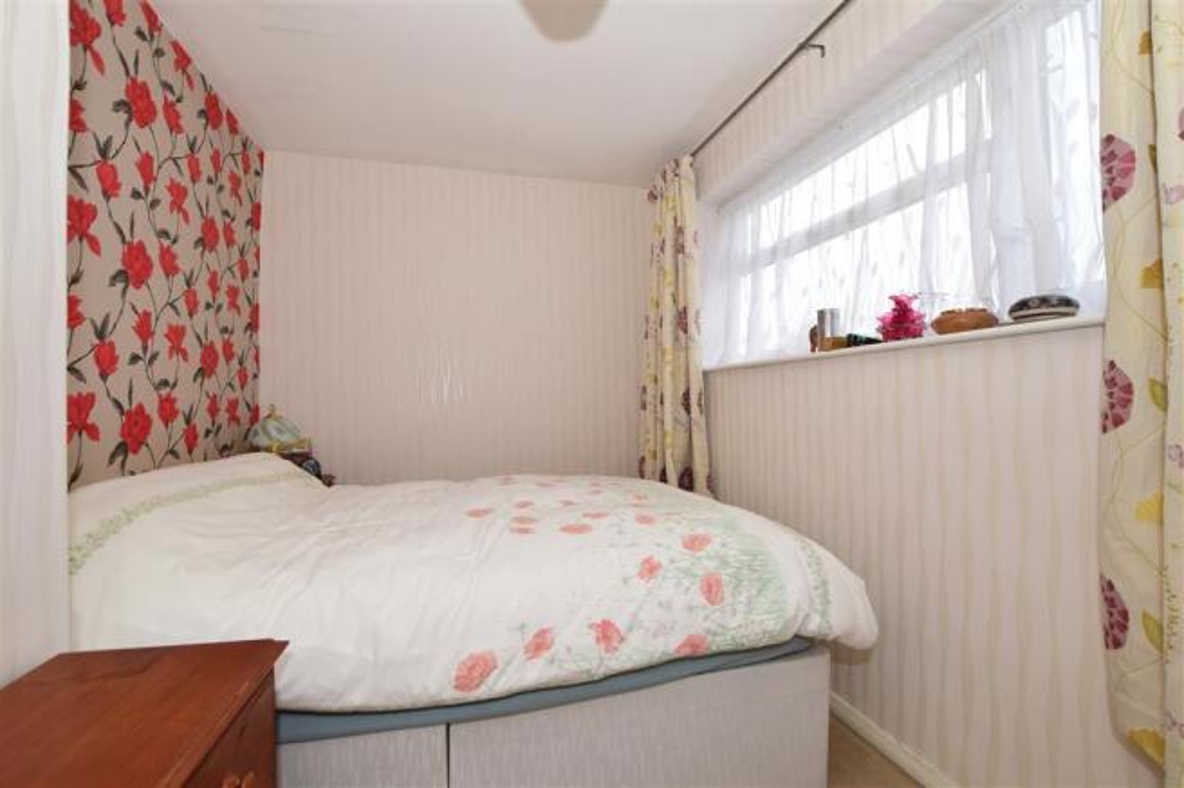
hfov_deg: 100.4
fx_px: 493
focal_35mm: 15
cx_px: 592
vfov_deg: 77.3
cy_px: 394
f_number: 7.1
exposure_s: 1/125
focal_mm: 10
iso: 400
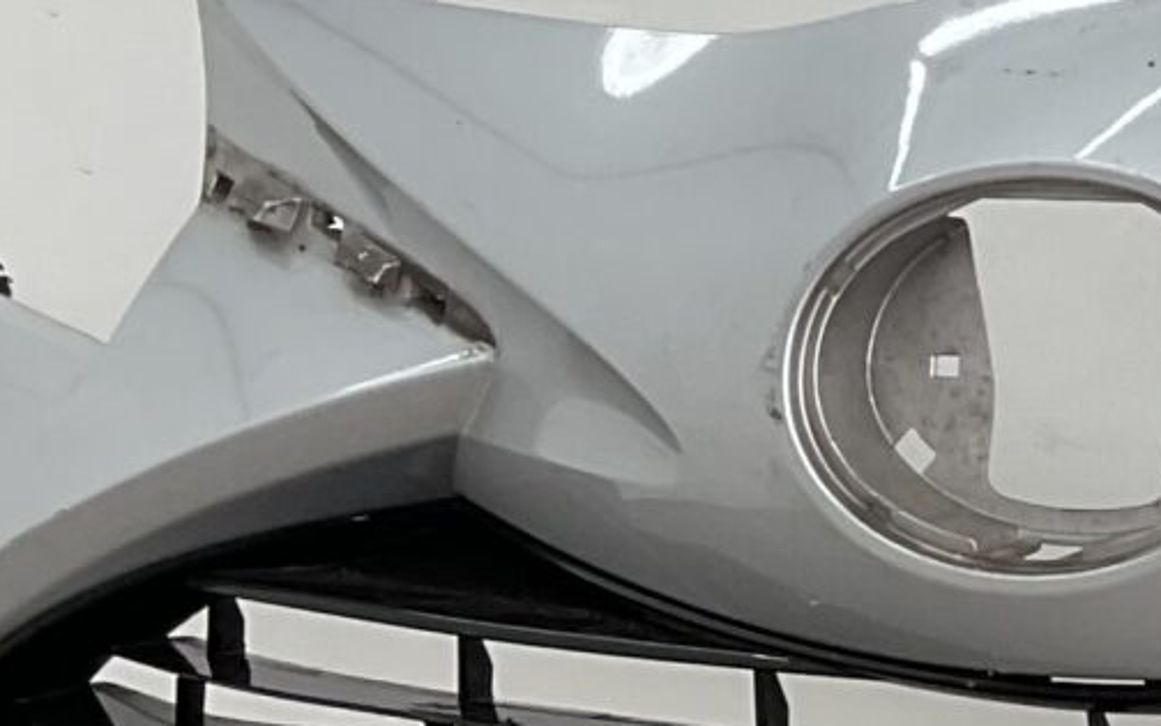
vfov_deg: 8.4
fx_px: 4936
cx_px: 2188
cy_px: 714
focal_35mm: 156
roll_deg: -1.2
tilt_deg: -10.8
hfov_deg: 12.2
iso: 16
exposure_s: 1/156
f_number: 1.8
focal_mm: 3
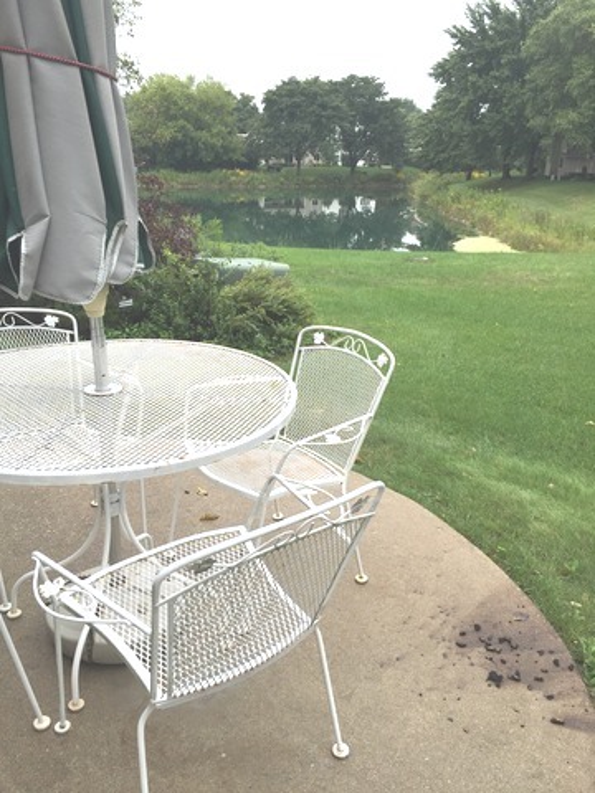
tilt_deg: -19.8
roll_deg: -1.2
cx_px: 298
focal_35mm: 29
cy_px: 396
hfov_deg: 48.2
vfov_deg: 61.7
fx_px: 665
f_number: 2.2
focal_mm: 4.15
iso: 32
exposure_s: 1/1041
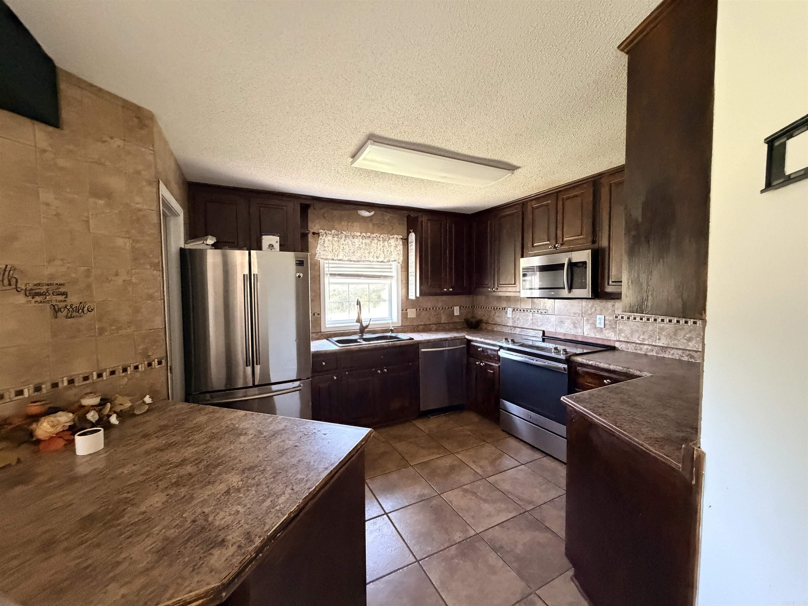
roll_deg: +0.9
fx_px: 327
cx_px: 404
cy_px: 303
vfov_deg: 85.7
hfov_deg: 102.1
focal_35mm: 14
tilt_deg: -4.6
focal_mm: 2.22
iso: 1000
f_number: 2.2
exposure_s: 1/60
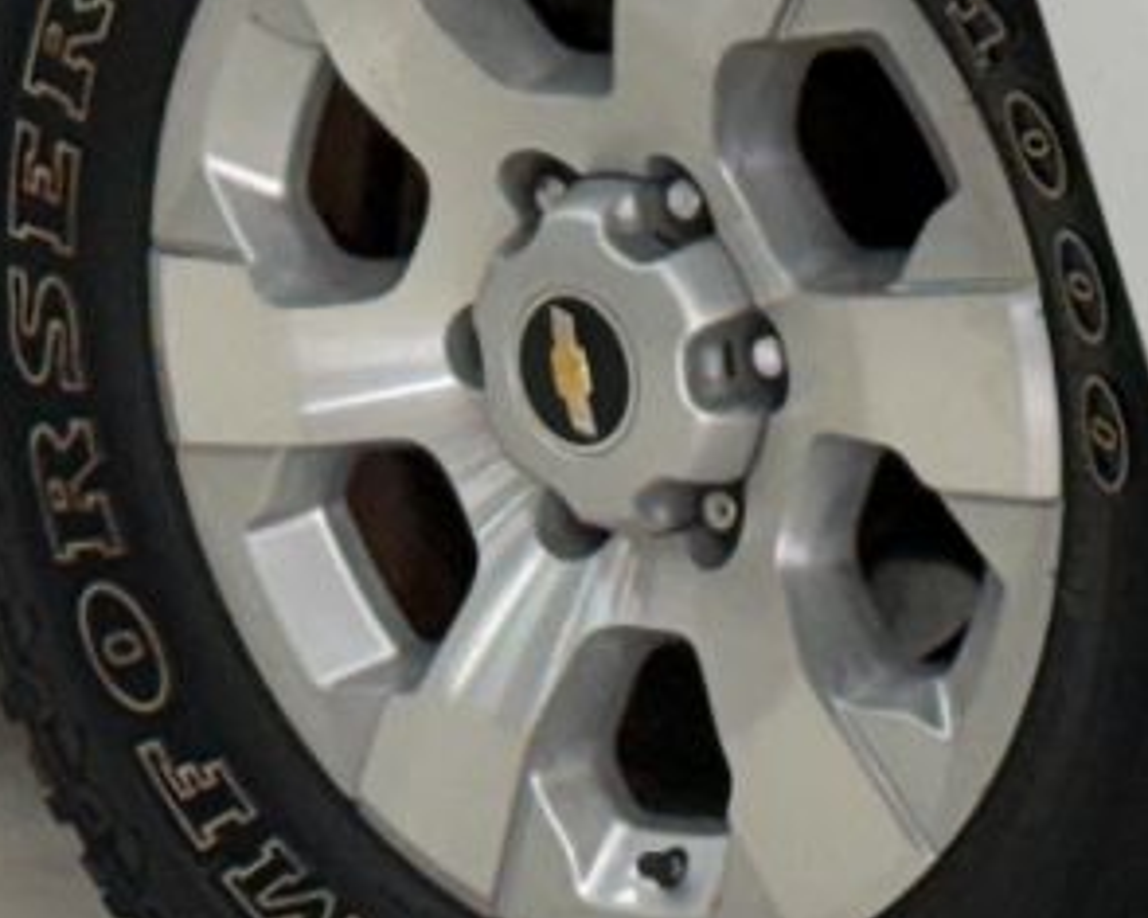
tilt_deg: -6.4
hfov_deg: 6.3
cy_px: -1254
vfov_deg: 4.9
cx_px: 1035
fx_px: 10393
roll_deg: +1.6
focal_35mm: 306
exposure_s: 1/120
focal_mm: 6.76
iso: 50
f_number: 1.78
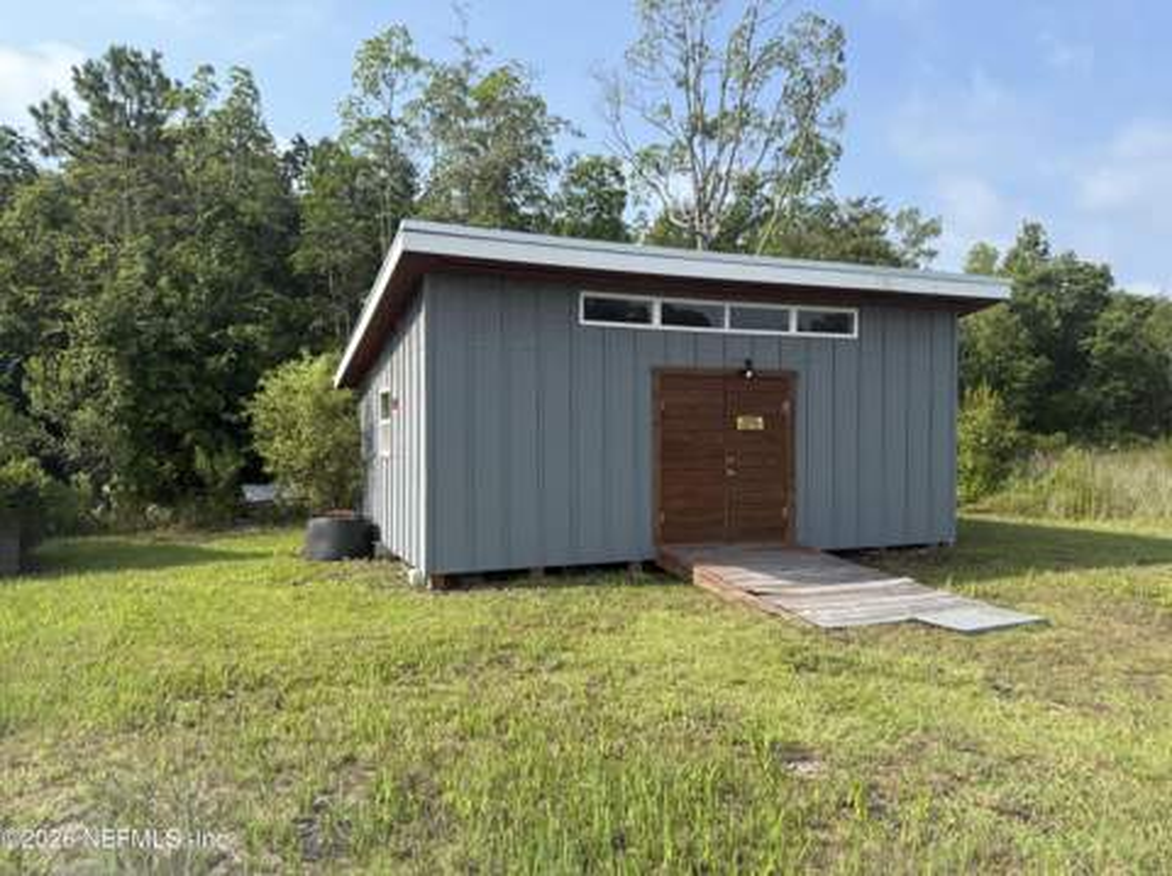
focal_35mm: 24
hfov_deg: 71.7
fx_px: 812
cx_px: 586
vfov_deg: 56.7
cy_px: 438
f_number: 1.78
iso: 80
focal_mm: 6.76
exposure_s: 1/2525
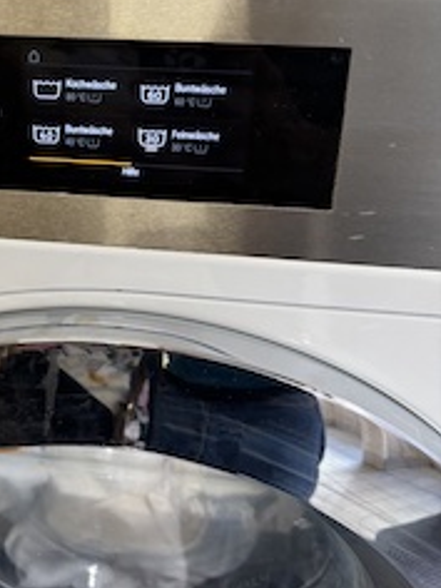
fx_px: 747
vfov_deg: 42.6
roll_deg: +0.2
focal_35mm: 44
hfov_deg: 31.7
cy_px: 219
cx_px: 70
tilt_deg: -31.0
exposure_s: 1/50
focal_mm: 5.96
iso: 100
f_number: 1.6
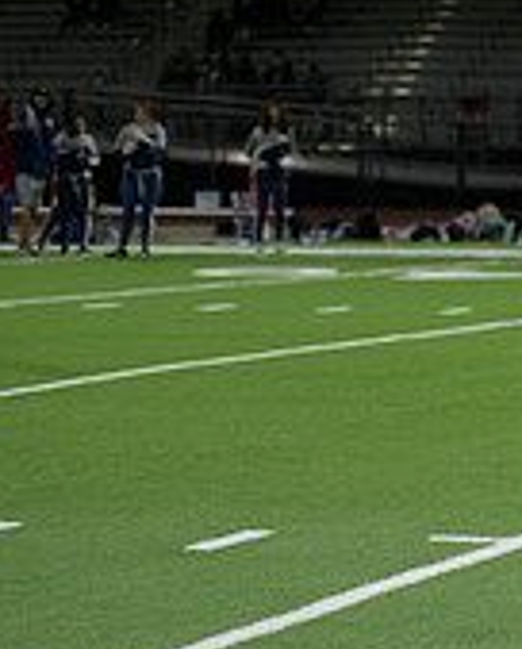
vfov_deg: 8.6
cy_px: 332
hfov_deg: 6.7
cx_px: 1067
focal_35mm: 225
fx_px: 4330
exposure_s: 1/640
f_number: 2.8
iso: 2200
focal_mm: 70
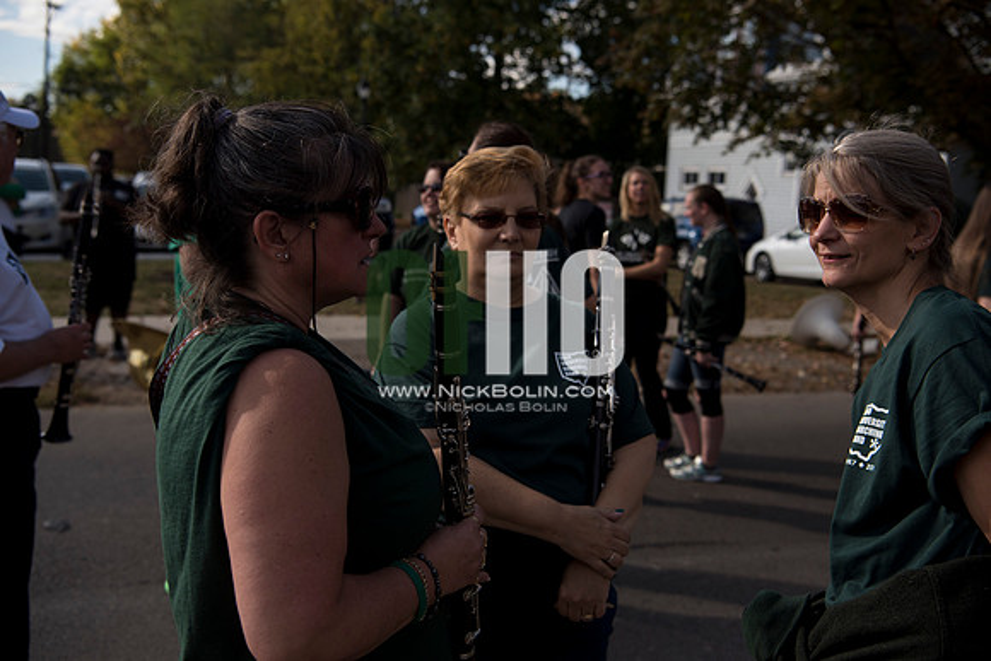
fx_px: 1101
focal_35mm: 40
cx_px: 496
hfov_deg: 48.4
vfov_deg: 33.4
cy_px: 330
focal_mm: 40
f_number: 4.5
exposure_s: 1/1600
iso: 250
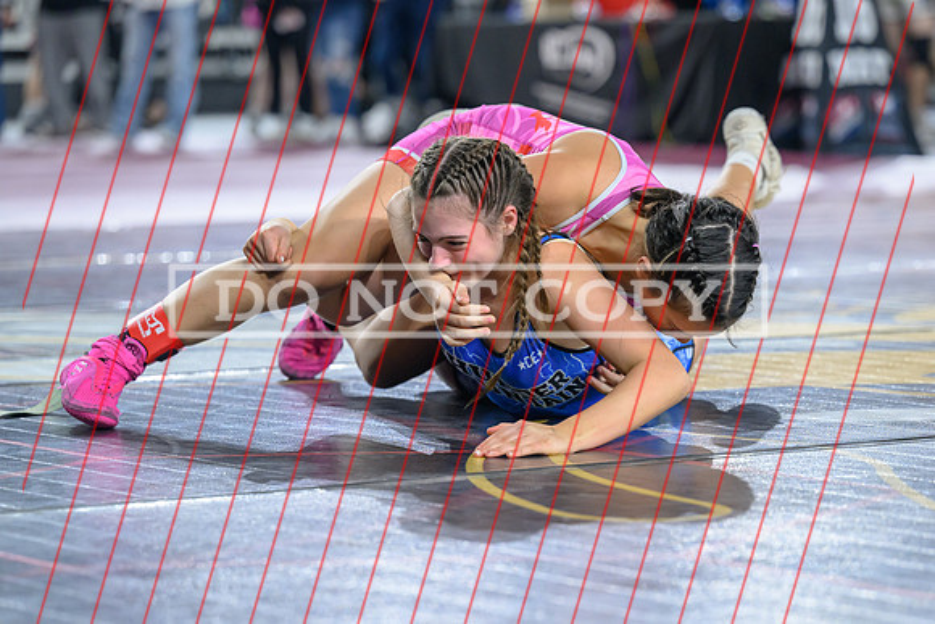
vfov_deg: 8.9
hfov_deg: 13.4
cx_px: 567
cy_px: 383
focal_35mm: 154
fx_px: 3988
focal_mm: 120
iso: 2800
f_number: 3.2
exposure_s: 1/800
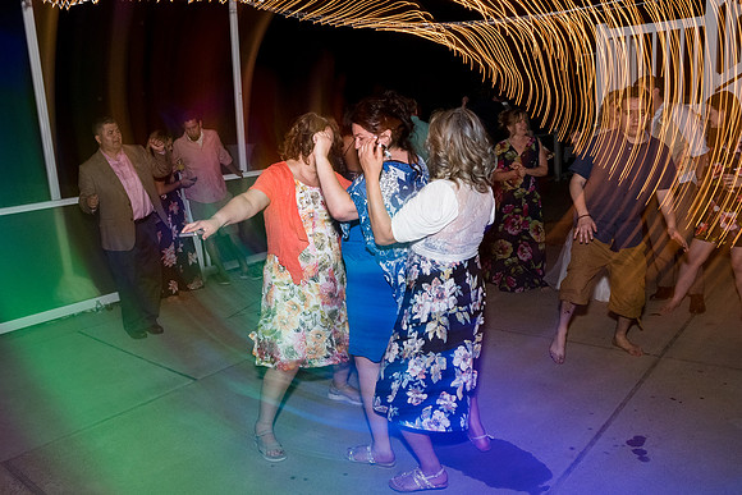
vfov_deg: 47.0
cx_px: 379
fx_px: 569
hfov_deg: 66.2
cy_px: 253
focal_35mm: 28
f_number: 10
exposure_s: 1/5
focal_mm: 16
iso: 2000
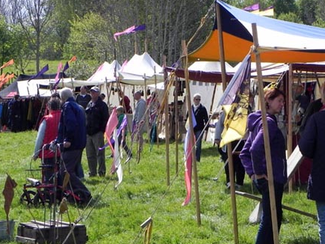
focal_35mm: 131
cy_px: 115
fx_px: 1230
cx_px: 214
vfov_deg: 11.3
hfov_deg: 15.0
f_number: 7.1
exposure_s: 1/336
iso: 160
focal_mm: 16.9
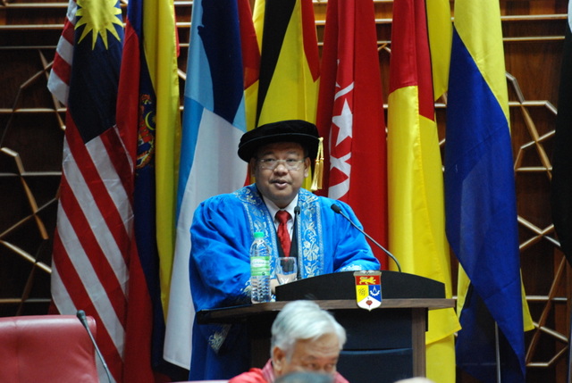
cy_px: 192
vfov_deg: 4.6
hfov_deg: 6.9
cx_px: 286
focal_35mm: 300
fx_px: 4774
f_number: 3.5
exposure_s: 1/30
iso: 1600
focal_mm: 200
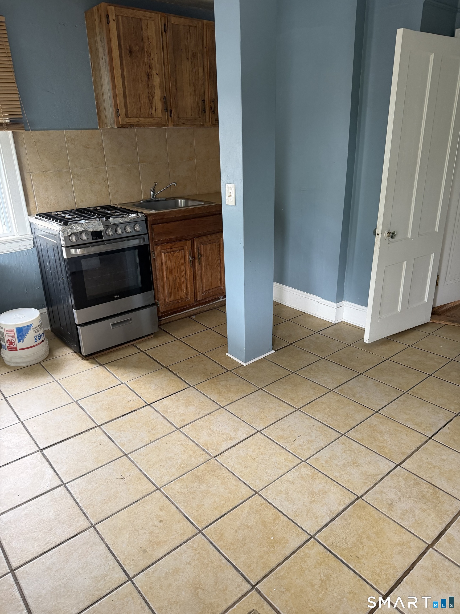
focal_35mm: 24
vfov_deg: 71.6
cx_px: 230
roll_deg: +2.1
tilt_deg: -22.3
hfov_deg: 56.8
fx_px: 425
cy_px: 307
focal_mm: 6.76
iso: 200
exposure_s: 1/69
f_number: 1.78
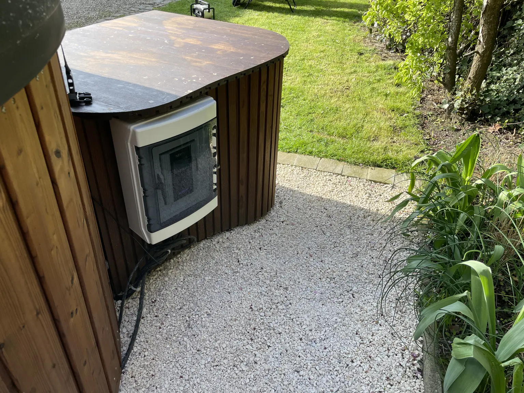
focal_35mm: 26
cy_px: 196
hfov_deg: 67.3
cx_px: 262
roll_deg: -3.7
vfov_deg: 53.1
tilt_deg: -36.0
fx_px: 394
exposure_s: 1/500
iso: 32
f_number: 1.6
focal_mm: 4.2
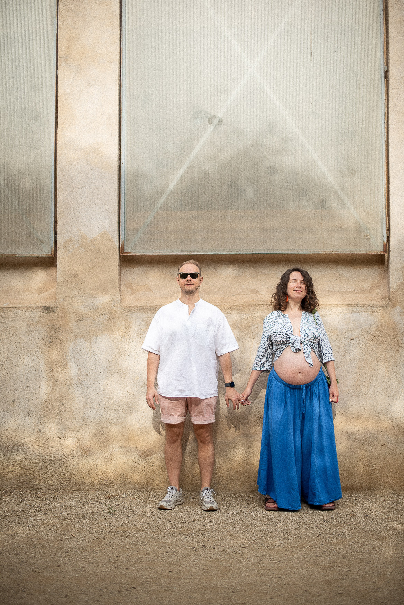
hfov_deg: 27.0
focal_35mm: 50
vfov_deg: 39.6
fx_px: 841
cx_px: 202
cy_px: 302
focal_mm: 50
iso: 100
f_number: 1.8
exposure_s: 1/4000
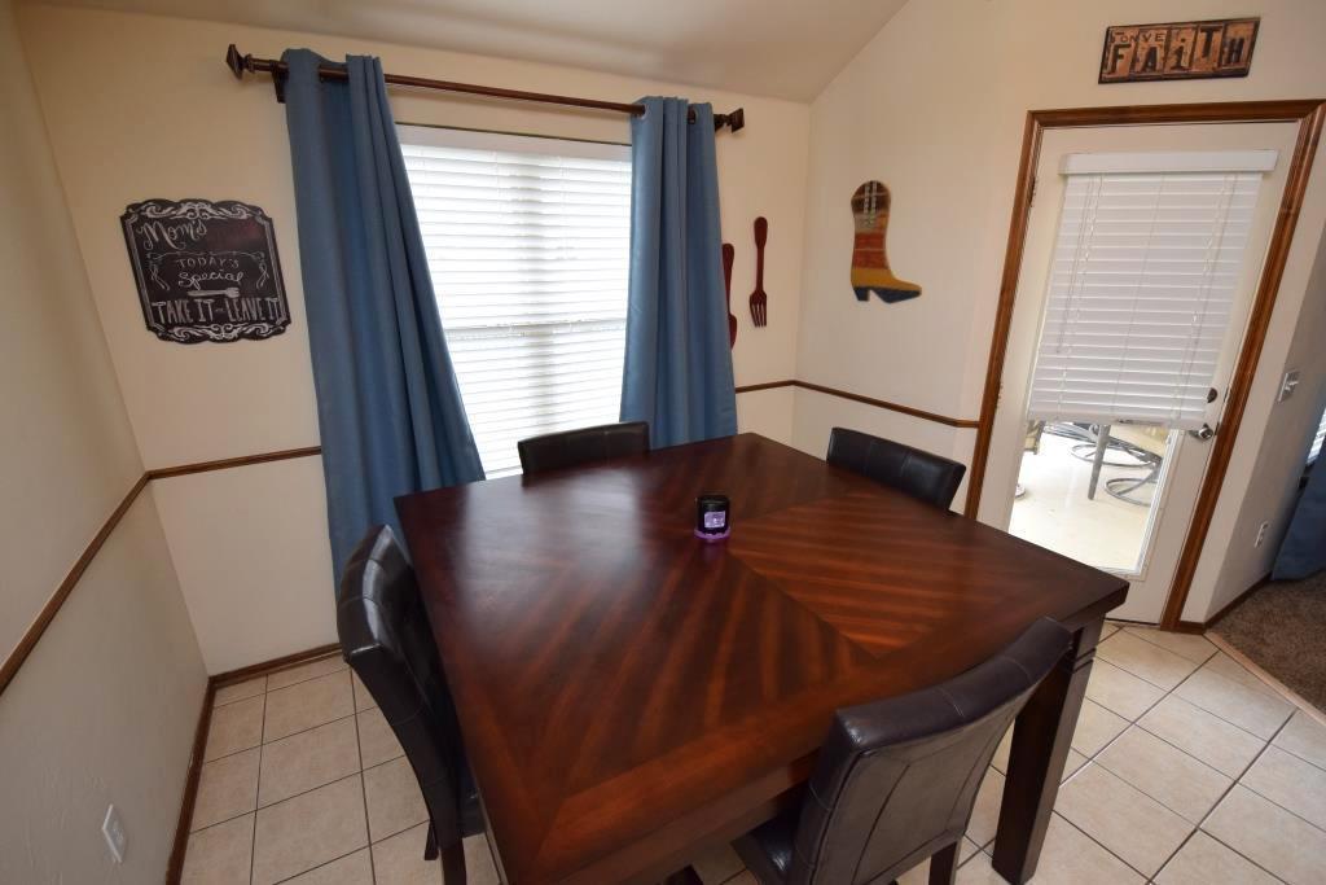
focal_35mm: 15
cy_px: 442
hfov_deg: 100.4
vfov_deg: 77.3
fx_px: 553
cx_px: 663
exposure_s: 1/125
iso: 800
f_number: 5.6
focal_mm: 10
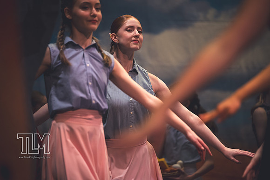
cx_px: 135
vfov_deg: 6.9
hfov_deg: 10.3
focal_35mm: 200
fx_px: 1500
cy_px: 90
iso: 1800
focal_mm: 200
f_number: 2.8
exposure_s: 1/250
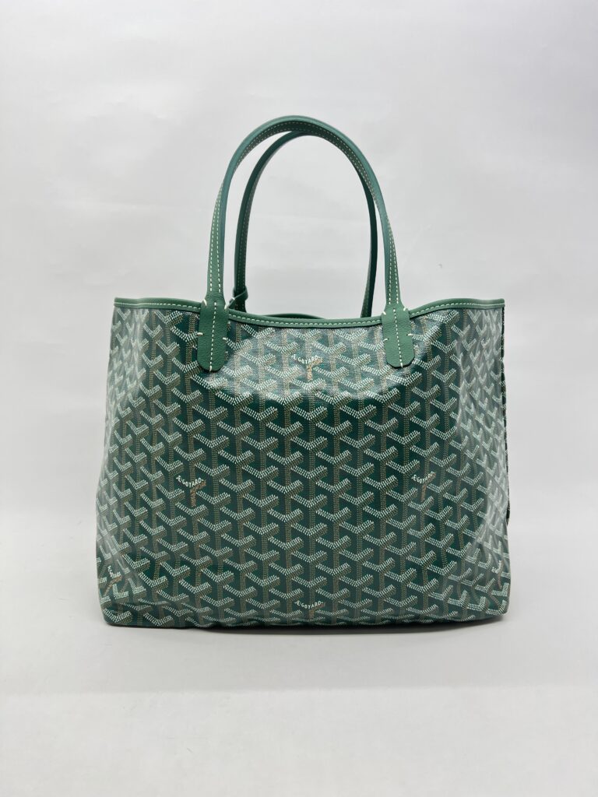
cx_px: 299
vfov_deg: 67.3
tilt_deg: -7.8
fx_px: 599
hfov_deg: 53.1
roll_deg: -1.0
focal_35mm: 26
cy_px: 398
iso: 32
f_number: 1.5
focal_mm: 5.7
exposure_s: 1/100
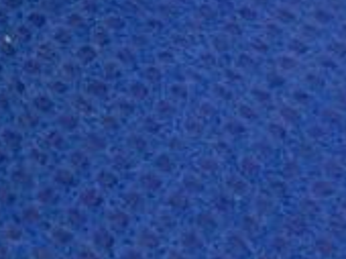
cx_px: -482
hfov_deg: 11.0
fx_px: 1507
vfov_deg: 8.5
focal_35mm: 151
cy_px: -471
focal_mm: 4.5
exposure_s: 1/160
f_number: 3.7
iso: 125
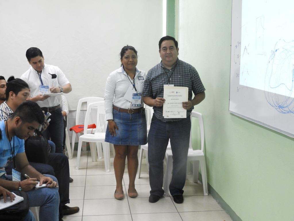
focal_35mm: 50
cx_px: 147
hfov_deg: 38.2
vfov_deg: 29.1
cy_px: 110
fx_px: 425
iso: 400
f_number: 4
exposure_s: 1/20
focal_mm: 9
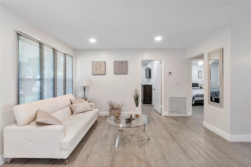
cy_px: 84
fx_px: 105
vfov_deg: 77.3
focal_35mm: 15
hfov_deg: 100.4
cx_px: 126
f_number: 11
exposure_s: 1/5
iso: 160
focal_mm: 10
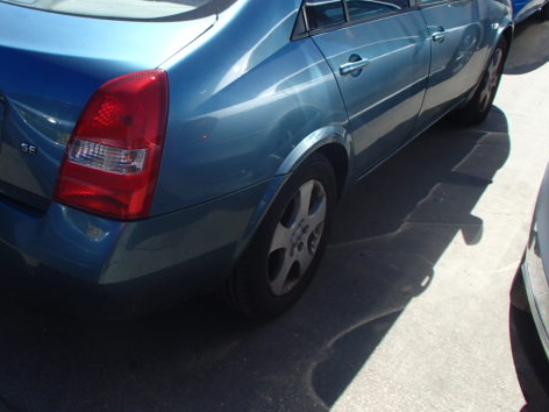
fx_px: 603
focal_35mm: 38
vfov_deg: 37.4
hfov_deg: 48.1
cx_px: 181
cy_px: 148
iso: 100
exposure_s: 1/400
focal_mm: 5
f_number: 3.9
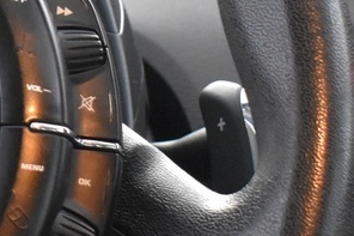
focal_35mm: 279
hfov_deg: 7.2
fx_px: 2742
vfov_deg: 4.9
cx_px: -227
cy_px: 193
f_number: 4.5
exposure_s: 1/15
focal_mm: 34
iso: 3200
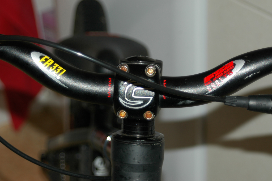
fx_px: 906
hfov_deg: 17.1
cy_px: 90
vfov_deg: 11.4
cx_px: 136
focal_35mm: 120
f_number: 5.6
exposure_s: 1/500
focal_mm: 80
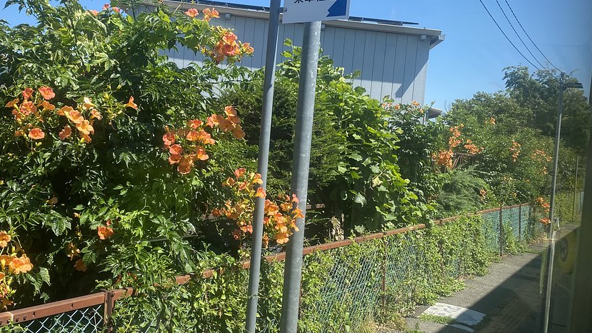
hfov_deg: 56.1
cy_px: 156
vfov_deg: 33.7
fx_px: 549
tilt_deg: -1.3
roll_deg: -4.9
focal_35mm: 35
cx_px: 233
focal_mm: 4.25
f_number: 1.8
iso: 32
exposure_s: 1/1245
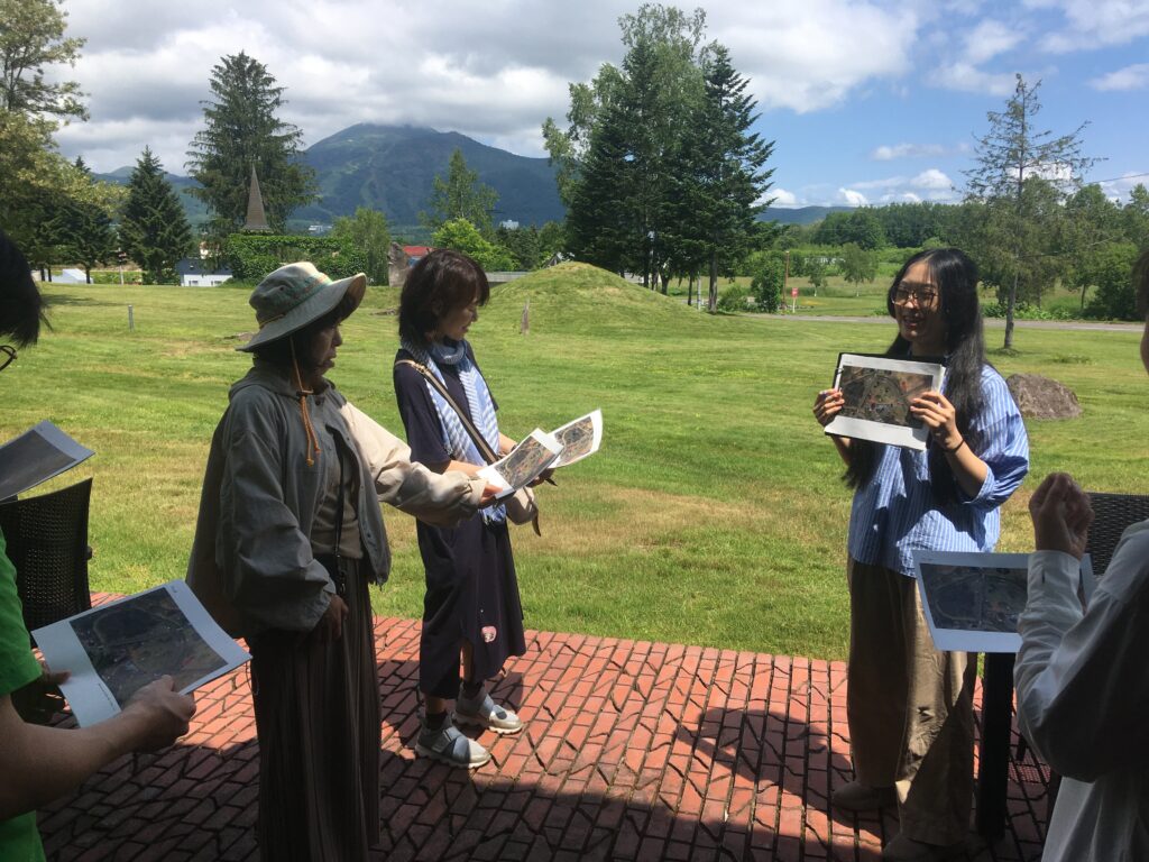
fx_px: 963
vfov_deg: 48.2
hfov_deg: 61.7
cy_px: 431
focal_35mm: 29
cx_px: 574
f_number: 2.2
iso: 25
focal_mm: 4.15
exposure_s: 1/1637
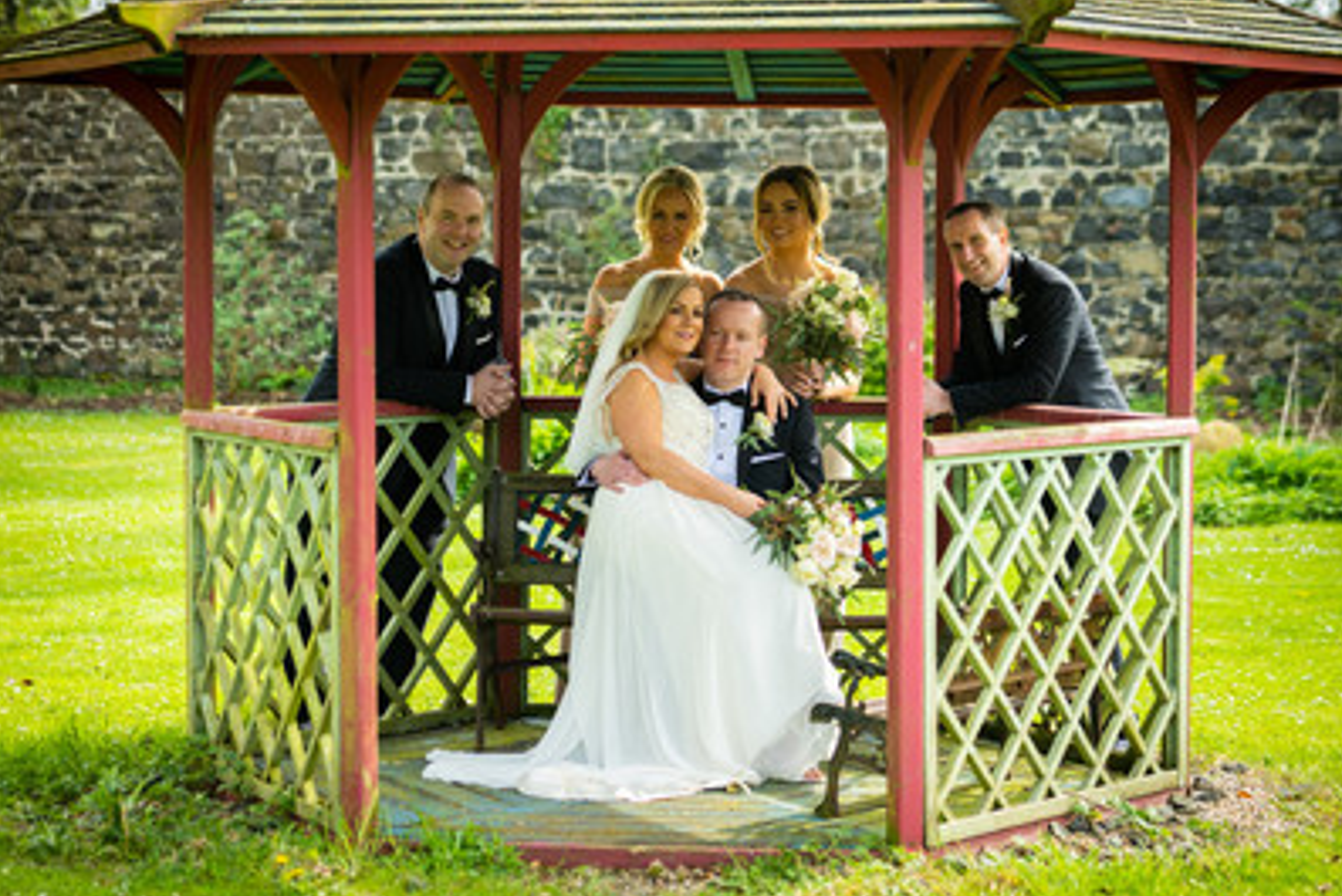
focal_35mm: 99
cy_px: 465
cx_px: 611
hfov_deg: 20.6
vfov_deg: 13.8
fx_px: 3692
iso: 250
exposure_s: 1/640
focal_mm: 70
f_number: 2.8
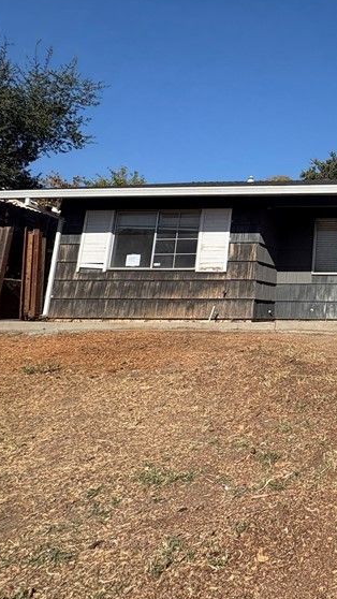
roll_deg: +0.6
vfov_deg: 66.9
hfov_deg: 32.2
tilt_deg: +12.8
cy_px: 227
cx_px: 430
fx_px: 445
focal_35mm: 28
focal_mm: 2.22
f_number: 2.2
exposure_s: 1/2494
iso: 50
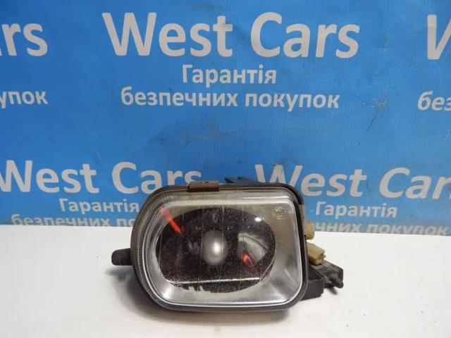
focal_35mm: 23
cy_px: 169
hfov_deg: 73.9
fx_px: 300
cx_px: 226
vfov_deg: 58.9
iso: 200
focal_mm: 4
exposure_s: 1/30
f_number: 3
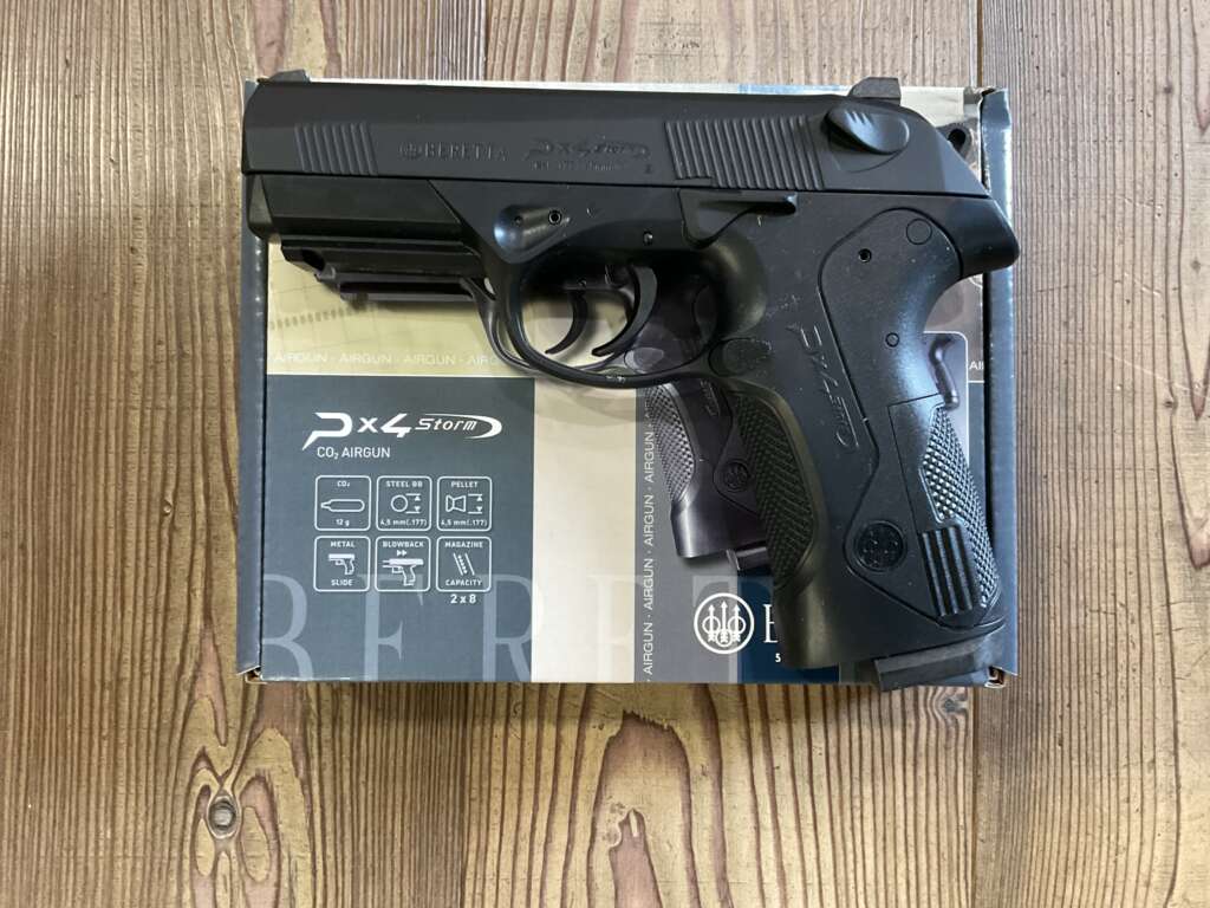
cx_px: 605
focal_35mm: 29
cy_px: 454
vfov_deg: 48.2
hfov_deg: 61.7
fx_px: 1014
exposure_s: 1/33
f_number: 1.8
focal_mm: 3
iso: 200
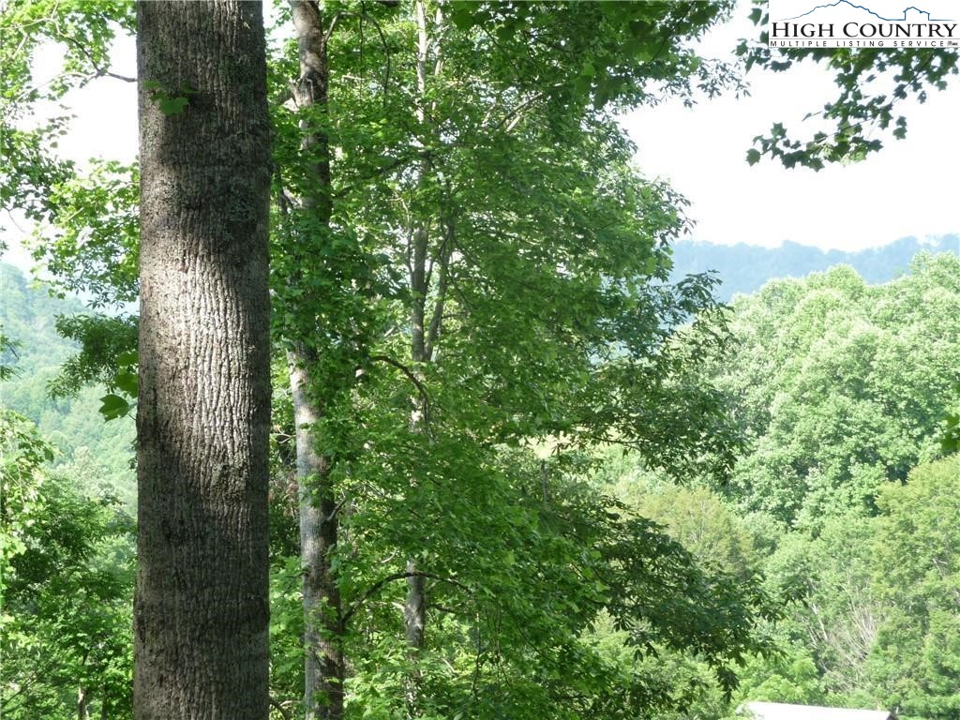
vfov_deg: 15.4
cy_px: 360
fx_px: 2662
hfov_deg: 20.4
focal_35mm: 96
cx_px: 480
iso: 100
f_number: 4.7
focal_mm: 16.3
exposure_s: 1/100
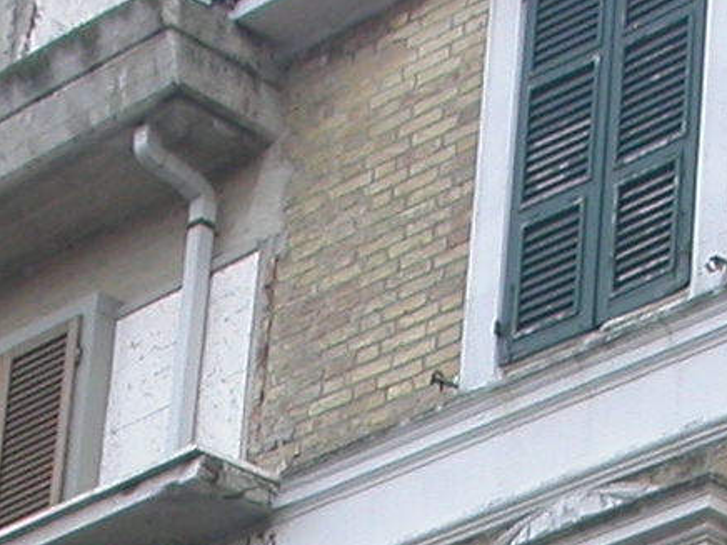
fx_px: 4158
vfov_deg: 7.1
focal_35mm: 198
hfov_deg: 10.0
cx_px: 519
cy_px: 1297
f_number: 4.7
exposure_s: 1/122
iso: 100
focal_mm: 7.85
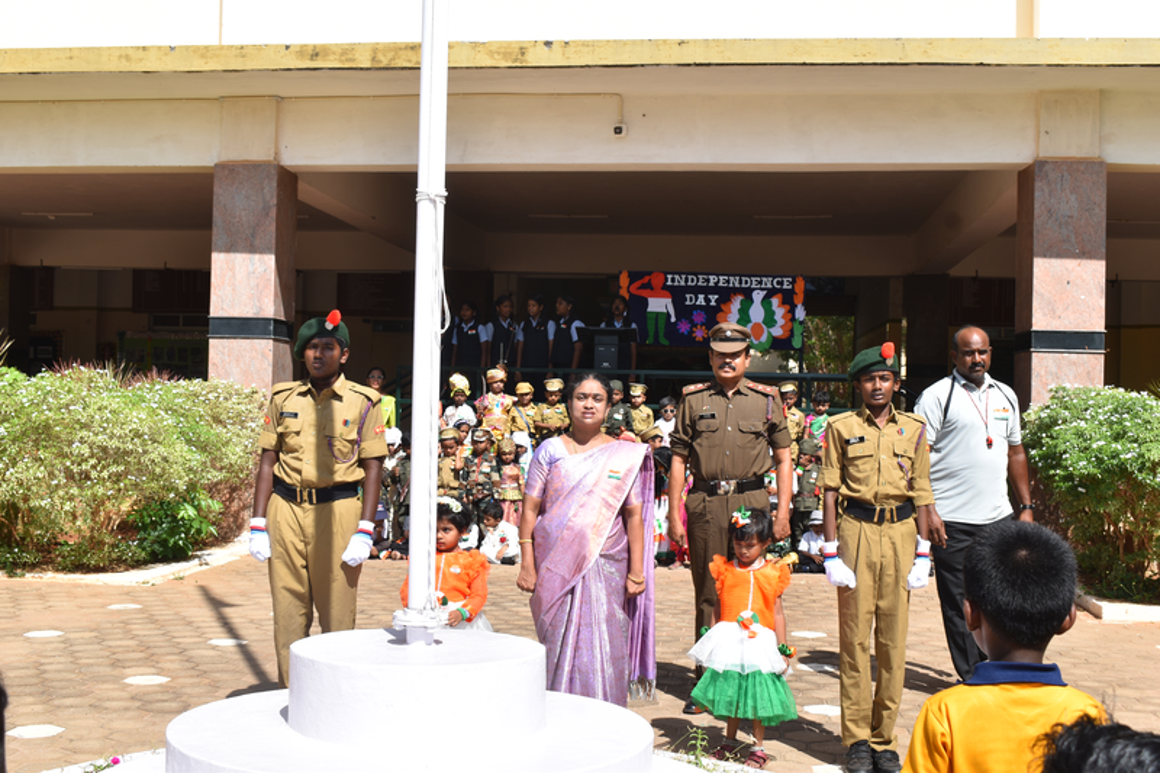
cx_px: 580
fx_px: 1450
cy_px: 386
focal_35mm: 45
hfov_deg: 43.6
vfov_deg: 29.9
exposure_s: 1/320
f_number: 9
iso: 100
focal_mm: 30
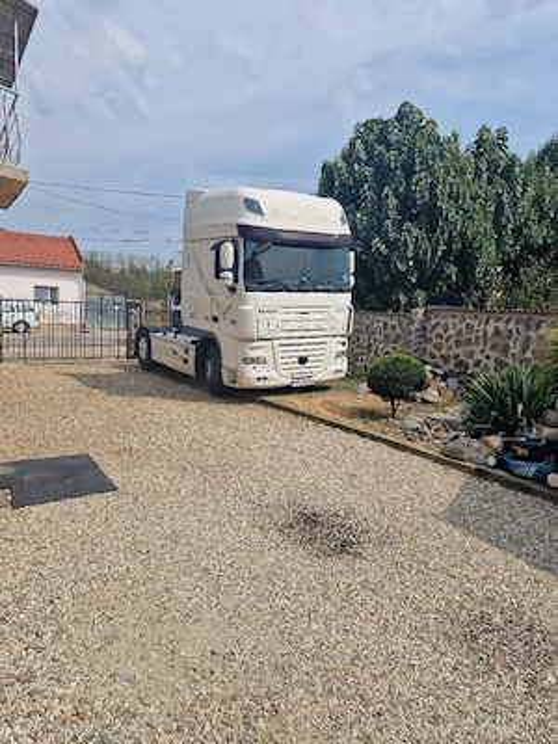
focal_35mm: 23
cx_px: 279
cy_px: 372
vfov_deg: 73.9
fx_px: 494
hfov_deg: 58.9
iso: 50
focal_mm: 6.4
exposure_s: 1/2000
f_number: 1.8
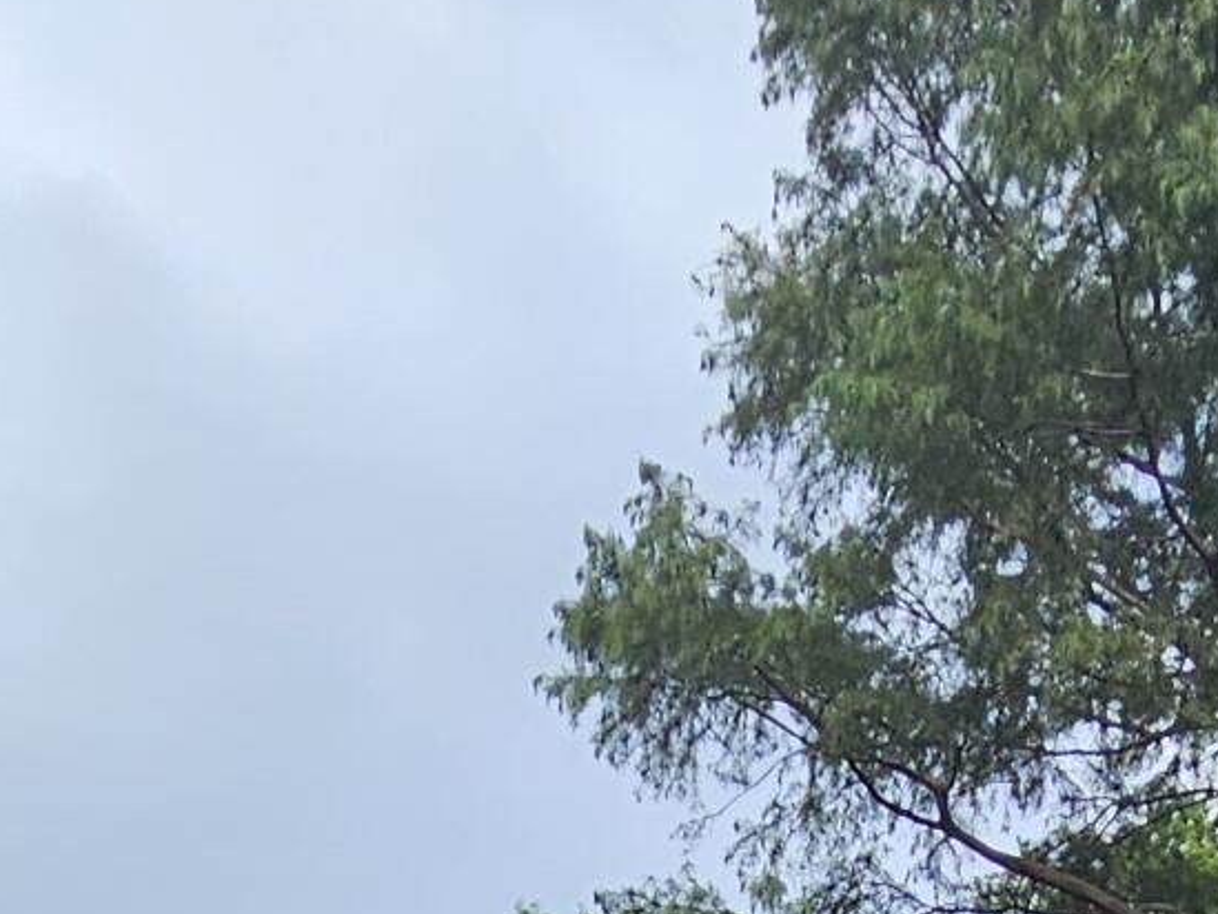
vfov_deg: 13.1
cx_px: 654
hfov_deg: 27.4
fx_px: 2499
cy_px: 2394
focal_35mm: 71
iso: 50
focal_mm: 2.2
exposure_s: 1/907
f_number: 2.2
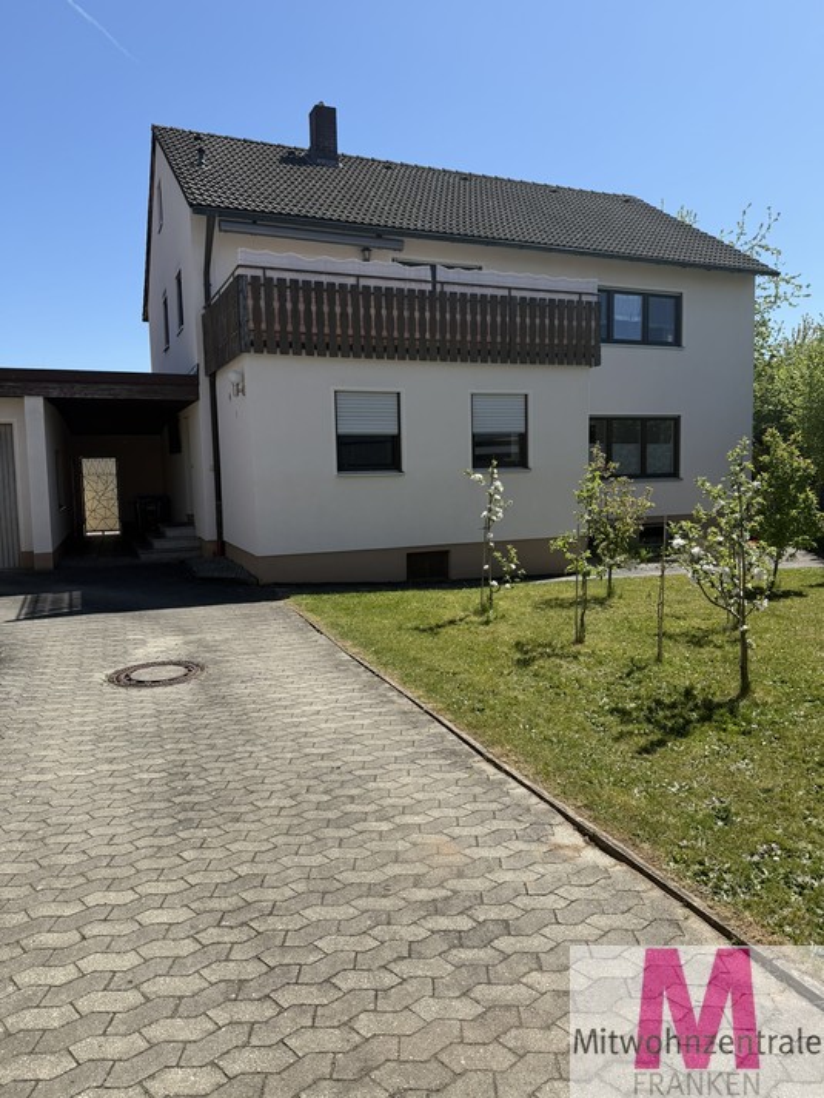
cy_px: 549
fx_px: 762
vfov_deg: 71.6
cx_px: 412
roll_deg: +1.7
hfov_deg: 56.8
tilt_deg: -5.7
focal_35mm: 24
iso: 125
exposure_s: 1/6173
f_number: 1.78
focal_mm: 6.76
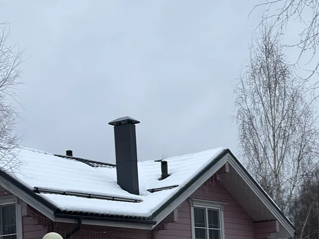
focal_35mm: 115
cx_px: 236
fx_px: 1060
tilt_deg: +4.1
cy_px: 249
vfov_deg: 12.7
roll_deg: +1.8
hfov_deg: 17.0
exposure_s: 1/315
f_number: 1.78
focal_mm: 6.76
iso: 100
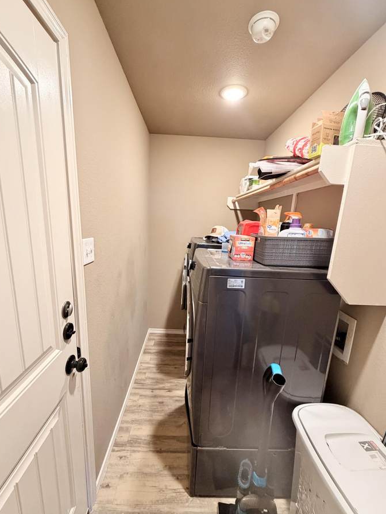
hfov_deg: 81.7
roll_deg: -2.6
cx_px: 189
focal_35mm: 15
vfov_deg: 98.1
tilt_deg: -12.2
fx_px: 223
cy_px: 270
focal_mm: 2.22
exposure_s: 1/60
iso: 400
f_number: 2.2
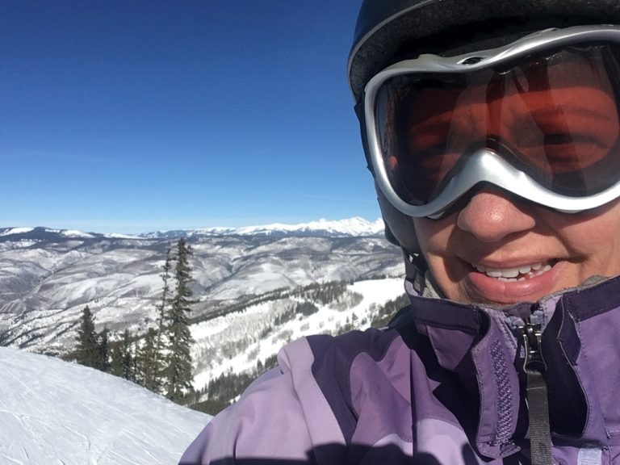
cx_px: 310
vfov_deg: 45.4
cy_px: 232
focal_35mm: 31
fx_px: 555
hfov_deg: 58.4
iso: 50
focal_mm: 2.15
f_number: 2.4
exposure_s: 1/3226
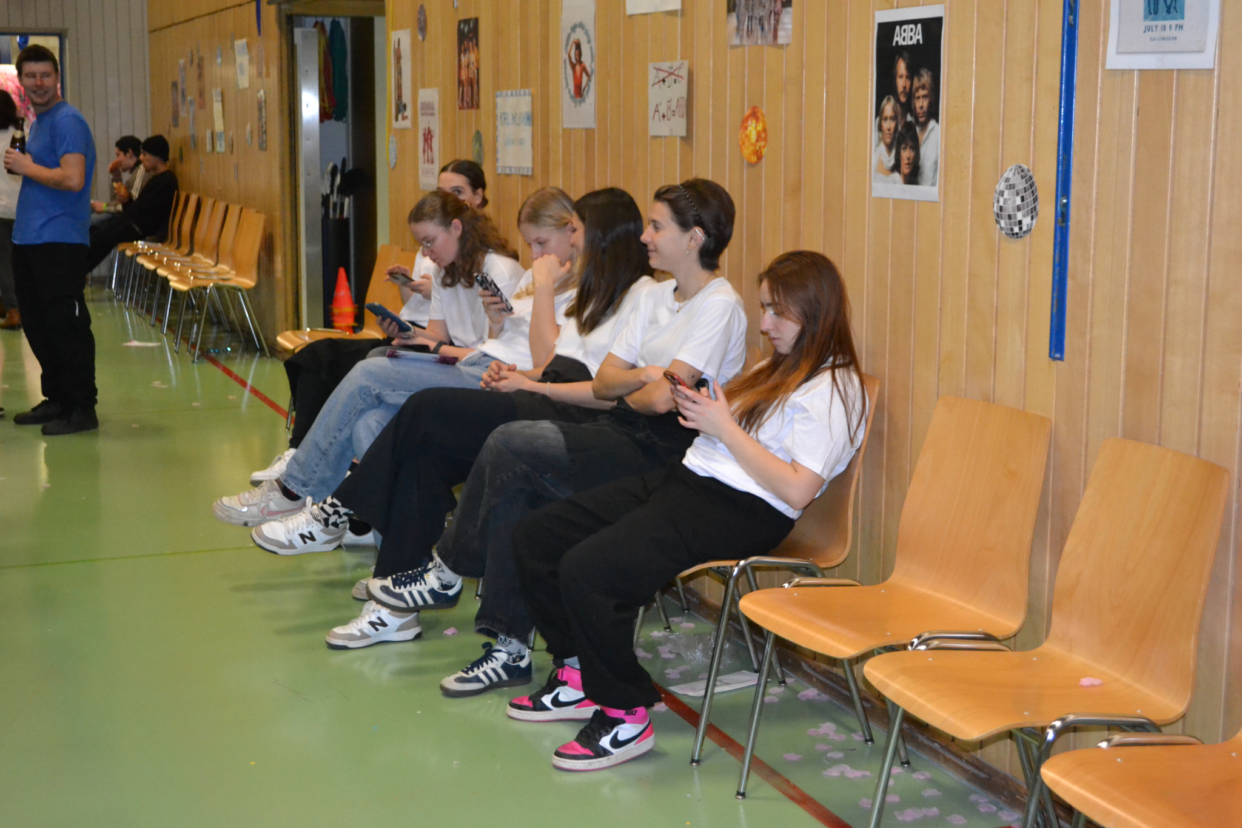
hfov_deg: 38.9
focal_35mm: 51
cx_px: 621
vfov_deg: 26.5
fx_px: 1759
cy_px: 414
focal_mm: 34
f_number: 5
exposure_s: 1/60
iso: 3200
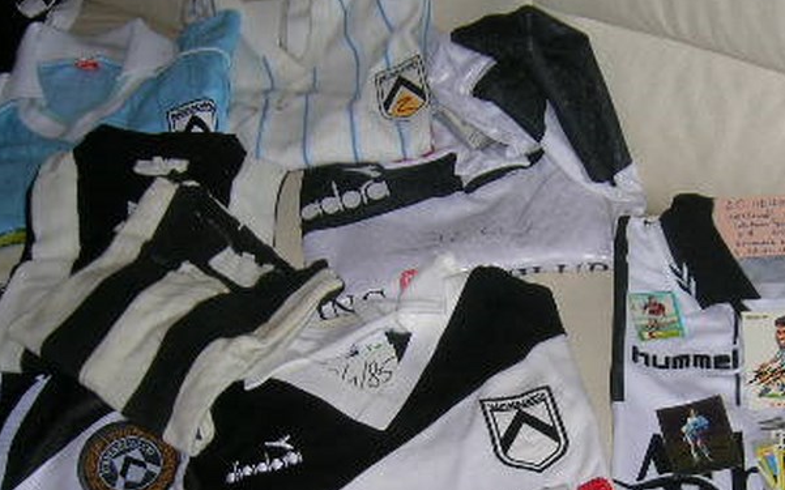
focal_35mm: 60
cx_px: 549
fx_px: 1283
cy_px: 361
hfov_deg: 33.6
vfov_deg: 21.4
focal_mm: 5.7
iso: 50
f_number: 2.9
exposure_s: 1/60.1
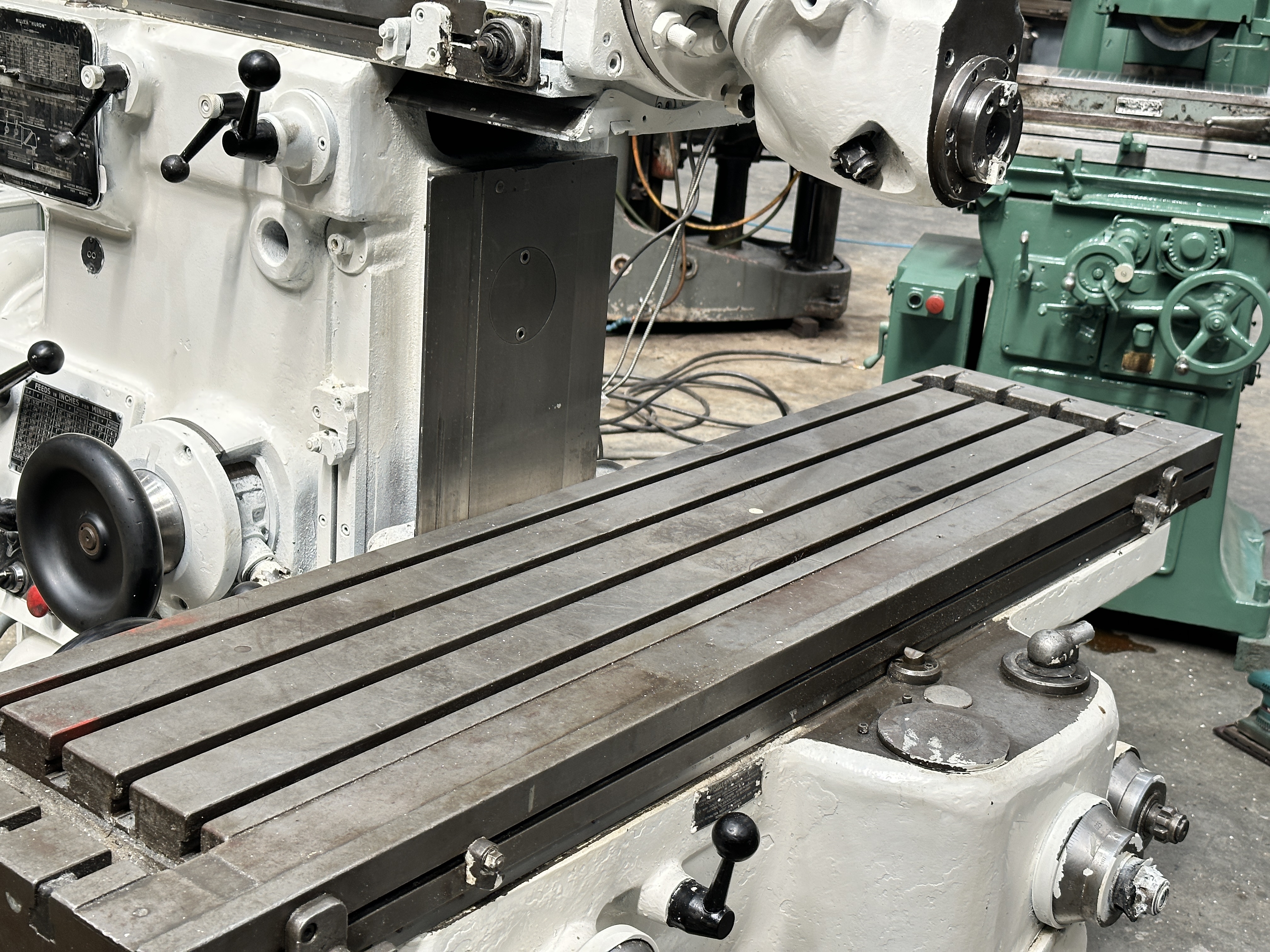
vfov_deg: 30.3
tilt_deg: -20.1
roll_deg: -5.3
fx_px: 1761
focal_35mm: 48
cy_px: 476
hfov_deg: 39.7
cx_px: 635
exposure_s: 1/72
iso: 80
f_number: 1.78
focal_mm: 6.86
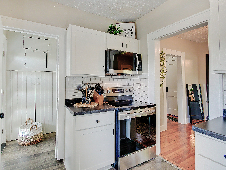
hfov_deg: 87.7
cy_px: 81
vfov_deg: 71.6
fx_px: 118
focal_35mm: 18
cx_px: 107
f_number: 9
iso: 100
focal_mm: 10
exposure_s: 1/2.5
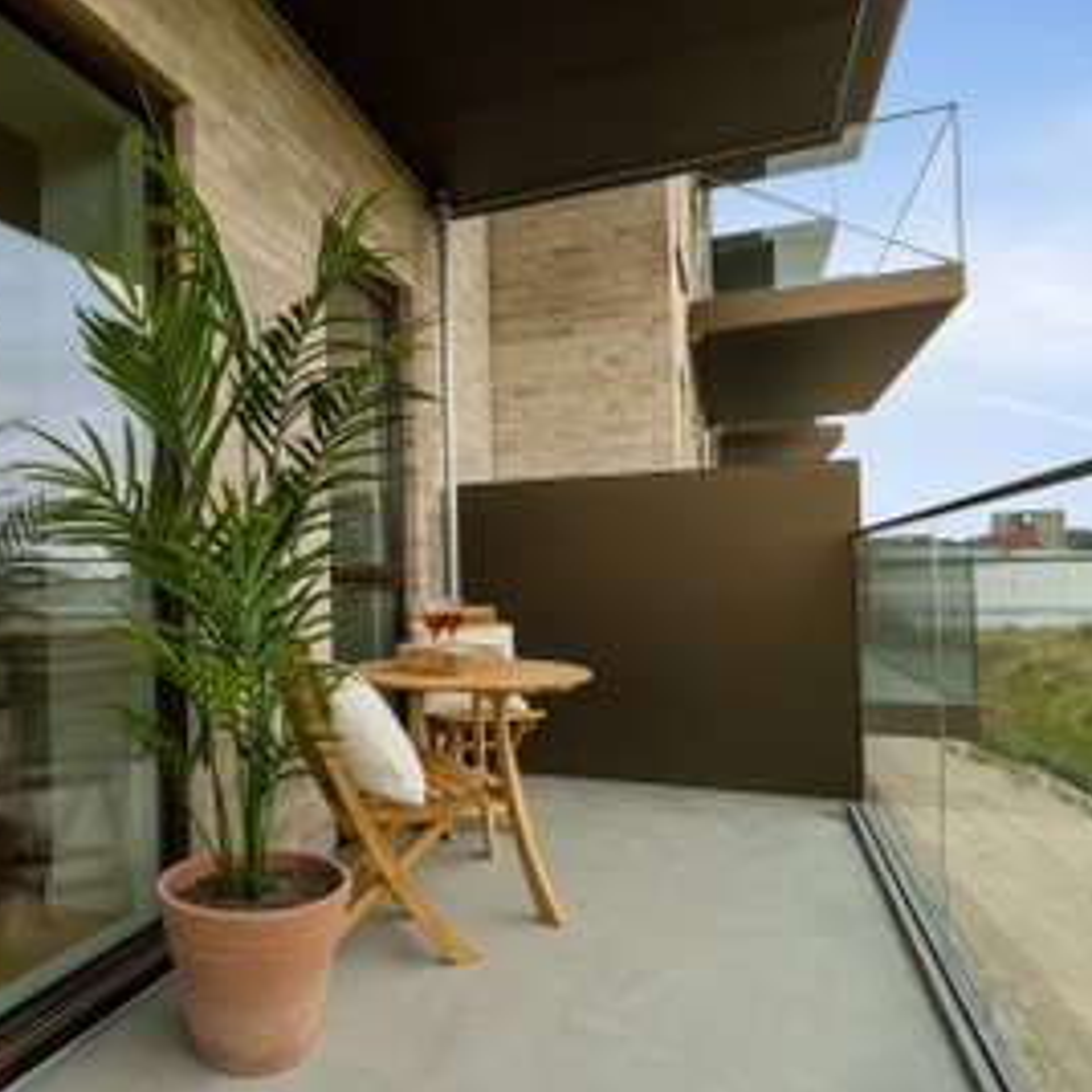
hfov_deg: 62.8
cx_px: 334
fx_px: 857
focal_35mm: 24
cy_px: 562
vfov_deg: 65.0
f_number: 8
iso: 200
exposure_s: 1/100
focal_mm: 12
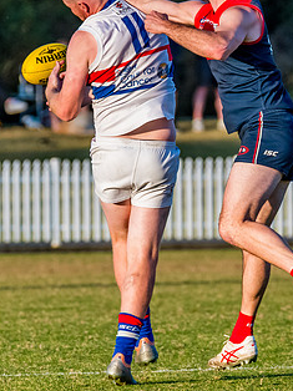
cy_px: 45
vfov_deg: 2.2
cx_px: 156
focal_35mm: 897
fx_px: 10137
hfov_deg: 1.7
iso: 800
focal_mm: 290
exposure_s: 1/1600
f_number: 6.3
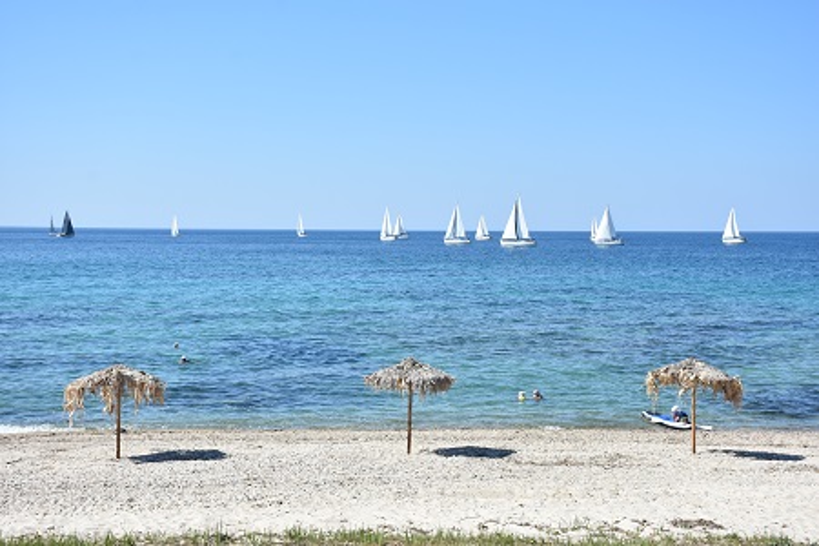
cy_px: 273
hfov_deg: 35.1
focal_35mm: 57
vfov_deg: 23.8
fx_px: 1297
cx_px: 410
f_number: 8
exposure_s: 1/500
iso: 160
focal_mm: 38
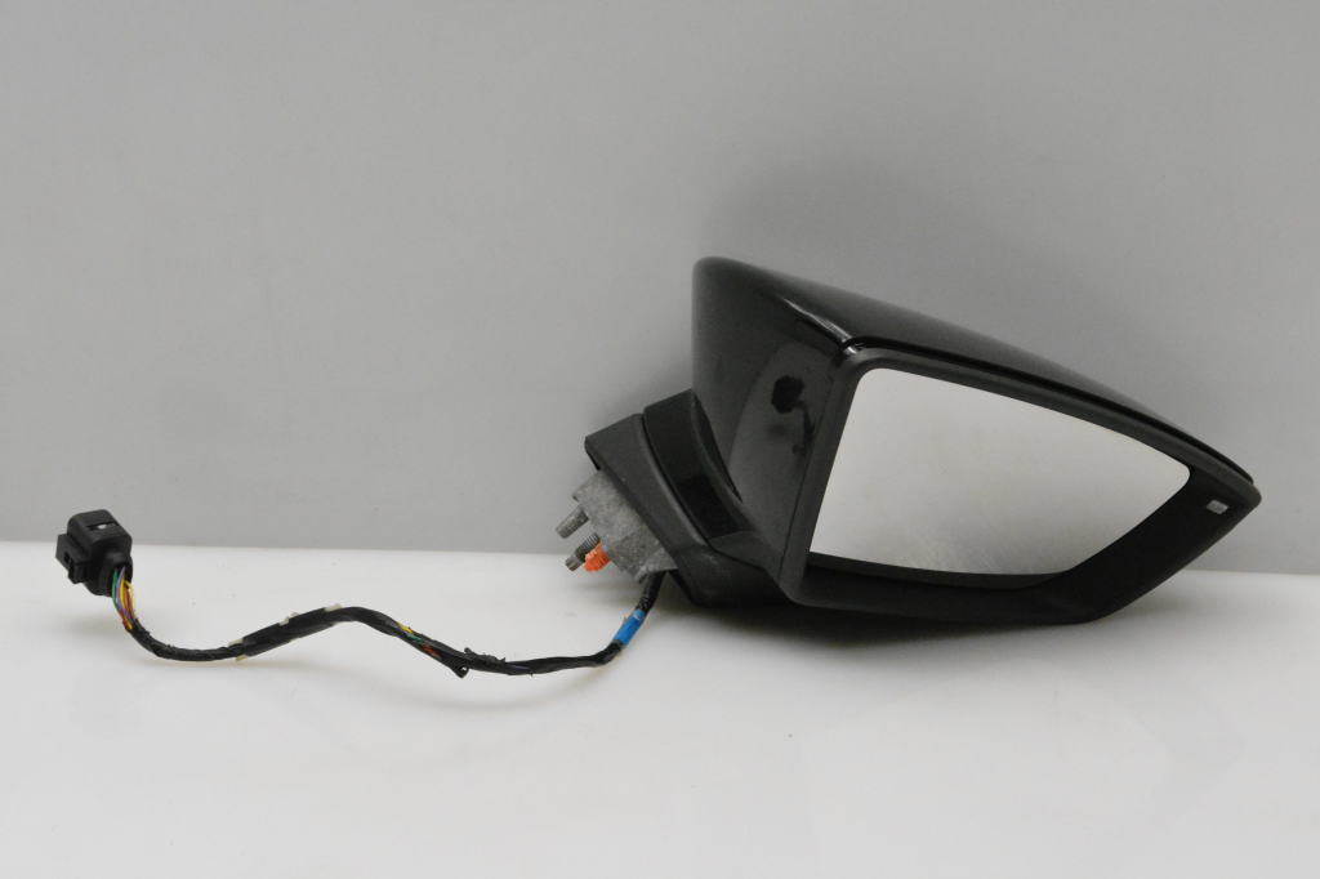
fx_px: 3024
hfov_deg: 24.6
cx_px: 660
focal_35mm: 82
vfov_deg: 16.5
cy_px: 440
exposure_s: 1/500
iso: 6400
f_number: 11
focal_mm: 55
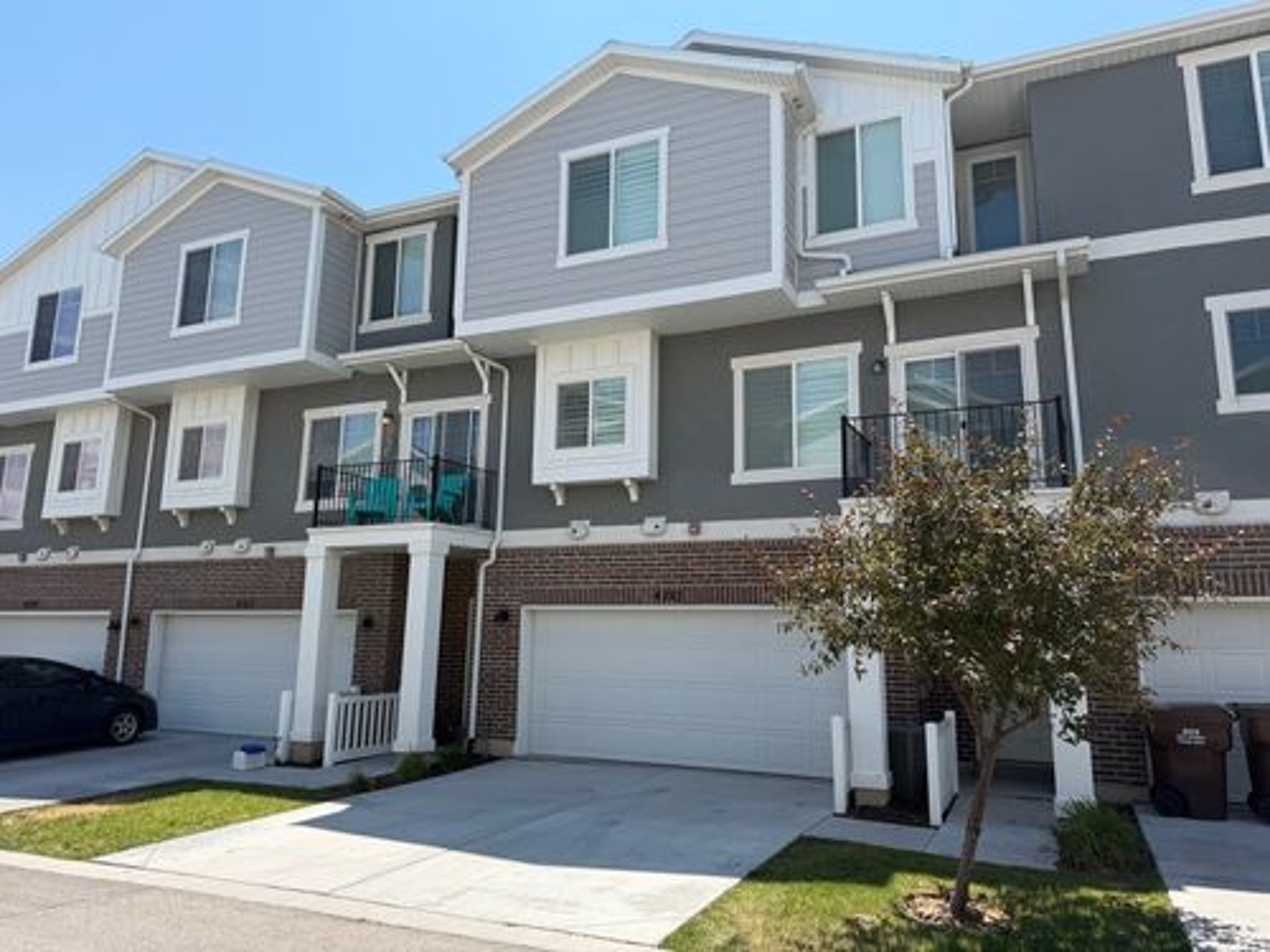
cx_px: 635
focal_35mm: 24
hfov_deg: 71.6
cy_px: 476
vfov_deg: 56.8
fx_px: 881
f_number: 1.78
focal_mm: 6.76
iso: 80
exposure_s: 1/3584
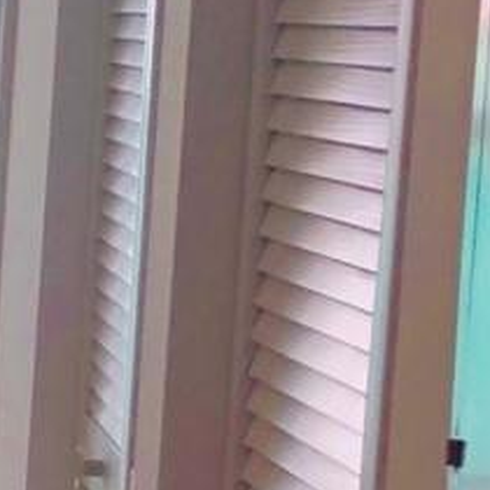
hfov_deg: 7.7
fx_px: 3027
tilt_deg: -5.1
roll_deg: -2.1
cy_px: 250
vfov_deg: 9.3
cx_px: -1129
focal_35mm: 189
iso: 20
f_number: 1.8
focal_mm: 4
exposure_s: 1/287
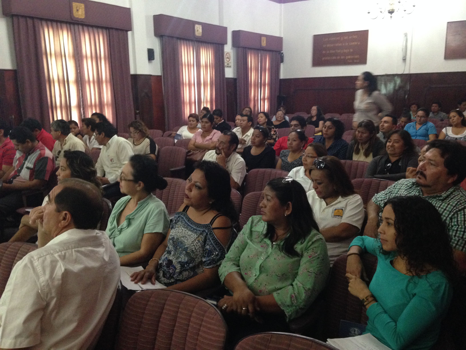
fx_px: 444
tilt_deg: -14.1
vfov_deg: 42.9
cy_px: 175
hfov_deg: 55.4
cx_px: 233
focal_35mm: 33
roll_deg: +1.7
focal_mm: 4.12
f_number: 2.4
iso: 400
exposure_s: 1/20
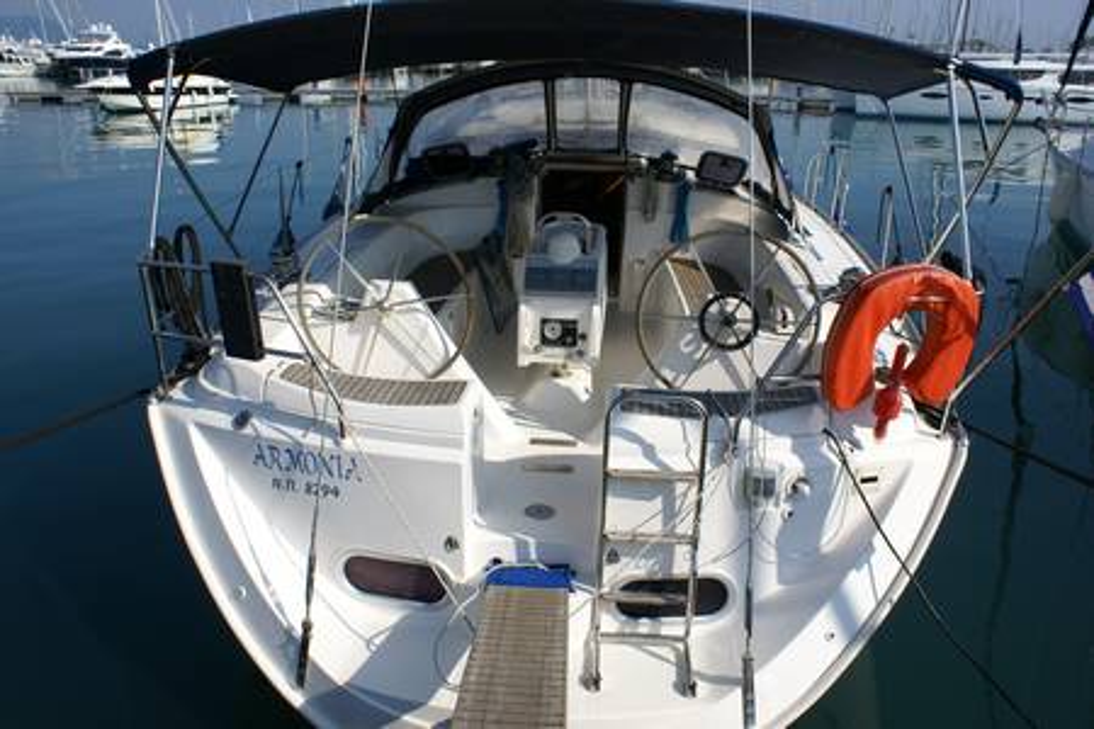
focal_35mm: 27
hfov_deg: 67.4
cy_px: 364
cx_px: 547
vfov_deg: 47.9
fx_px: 820
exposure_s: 1/250
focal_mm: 18
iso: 100
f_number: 10
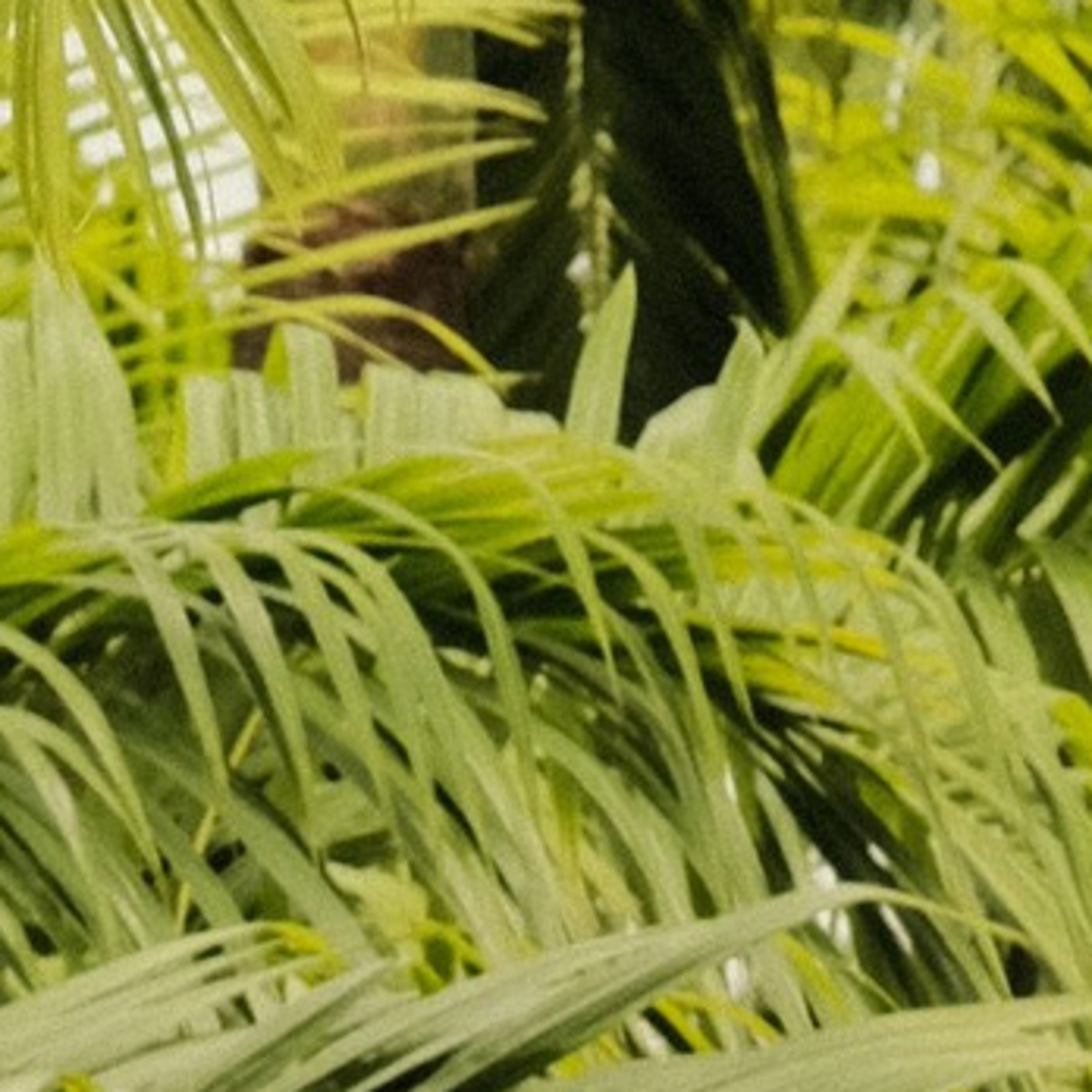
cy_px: 3267
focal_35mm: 788
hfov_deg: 2.2
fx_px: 28124
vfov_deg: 2.2
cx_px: 282
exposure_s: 1/500
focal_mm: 56
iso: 800
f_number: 4.5
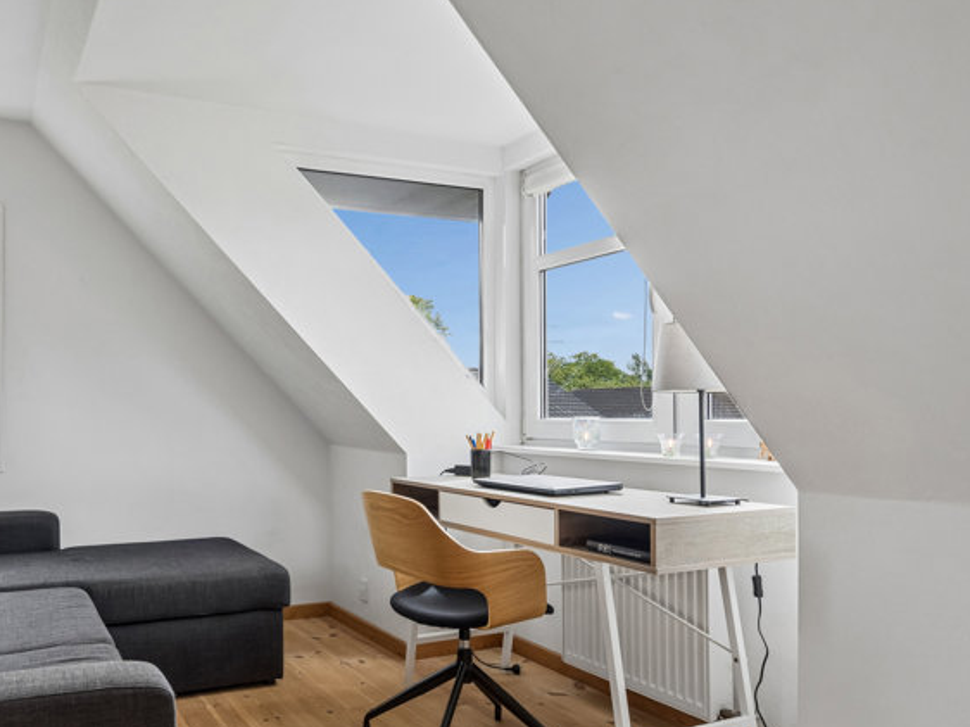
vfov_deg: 52.8
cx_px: 285
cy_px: 424
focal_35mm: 26
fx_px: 728
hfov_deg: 64.6
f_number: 8
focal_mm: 19
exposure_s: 1/160
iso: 400
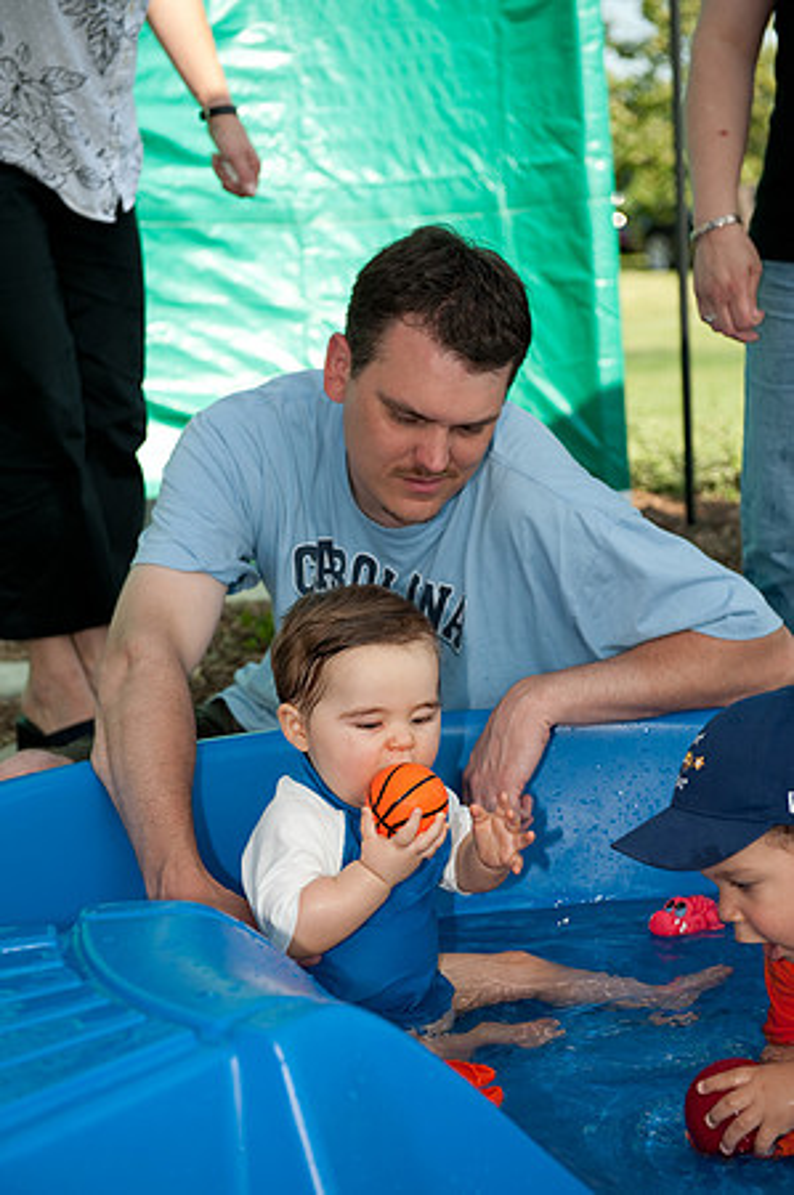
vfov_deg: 28.9
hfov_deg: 19.4
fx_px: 2321
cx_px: 397
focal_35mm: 70
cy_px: 598
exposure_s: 1/1000
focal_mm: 70
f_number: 4.5
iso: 250
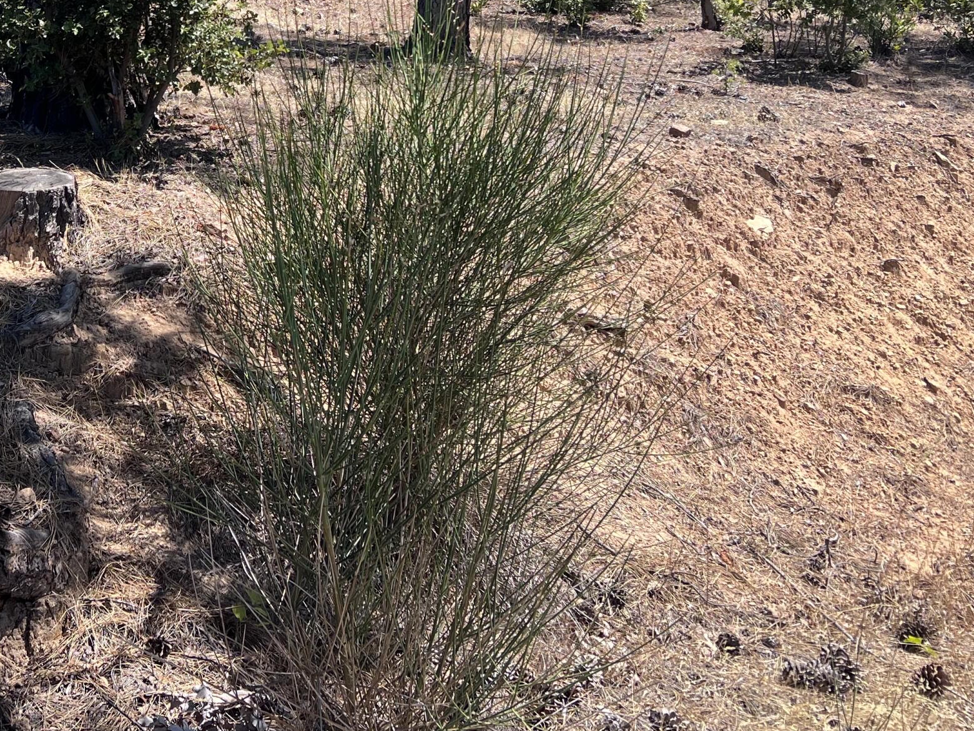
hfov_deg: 36.6
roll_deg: -0.1
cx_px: 163
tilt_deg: +5.0
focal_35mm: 50
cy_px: 37
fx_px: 1407
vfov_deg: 27.8
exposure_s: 1/1645
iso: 50
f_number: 1.5
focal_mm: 5.7
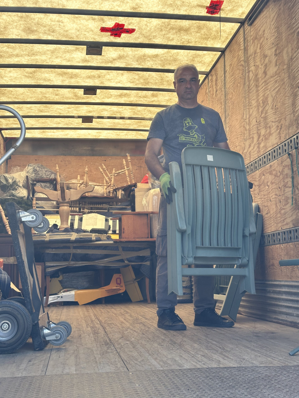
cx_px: 150
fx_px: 553
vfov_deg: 39.7
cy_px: 199
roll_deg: -0.1
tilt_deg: +3.9
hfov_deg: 30.3
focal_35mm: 48
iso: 64
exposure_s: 1/797
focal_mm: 6.86
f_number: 1.78
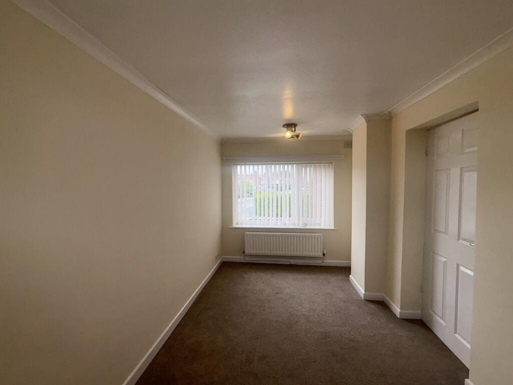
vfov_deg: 85.7
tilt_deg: -3.2
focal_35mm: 14
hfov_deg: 102.1
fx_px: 207
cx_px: 256
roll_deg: +0.8
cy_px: 192
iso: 32
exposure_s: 1/230
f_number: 2.2
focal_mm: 2.22
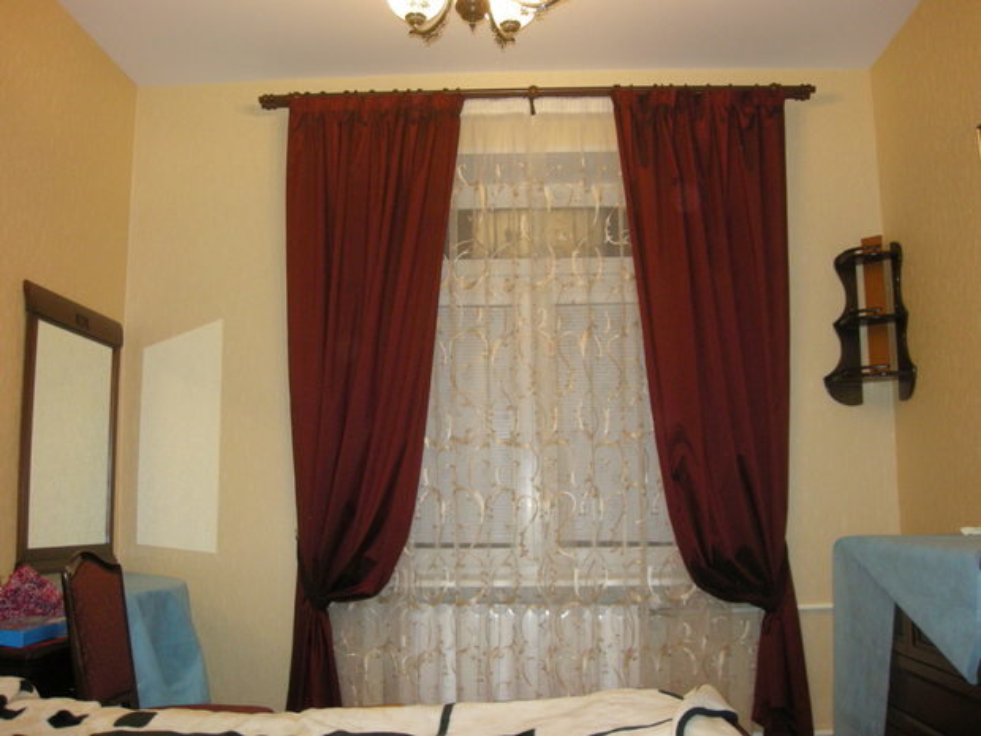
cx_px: 490
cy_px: 368
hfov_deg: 52.6
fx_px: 992
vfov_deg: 40.7
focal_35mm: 35
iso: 212
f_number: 2.8
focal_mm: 5.7
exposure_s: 1/30
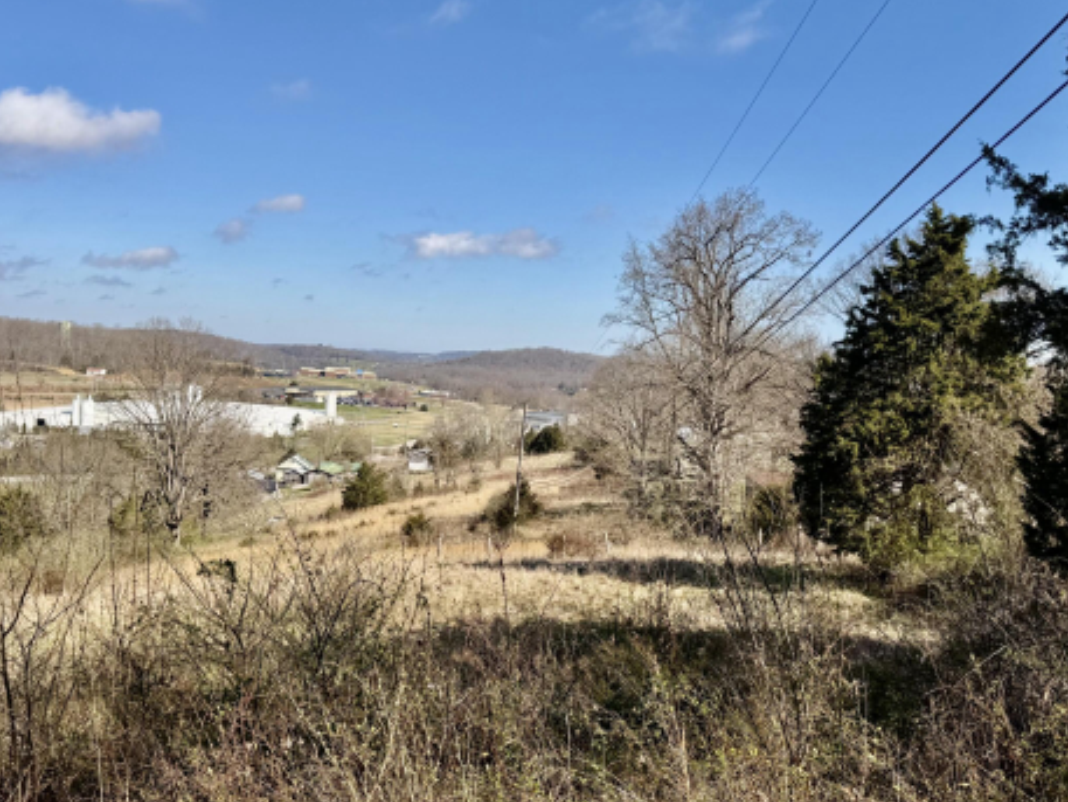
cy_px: 458
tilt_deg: -6.5
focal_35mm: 35
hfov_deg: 52.6
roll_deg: -2.5
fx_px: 1080
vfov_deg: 40.6
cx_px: 527
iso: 80
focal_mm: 6.76
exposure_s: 1/3759
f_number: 1.78
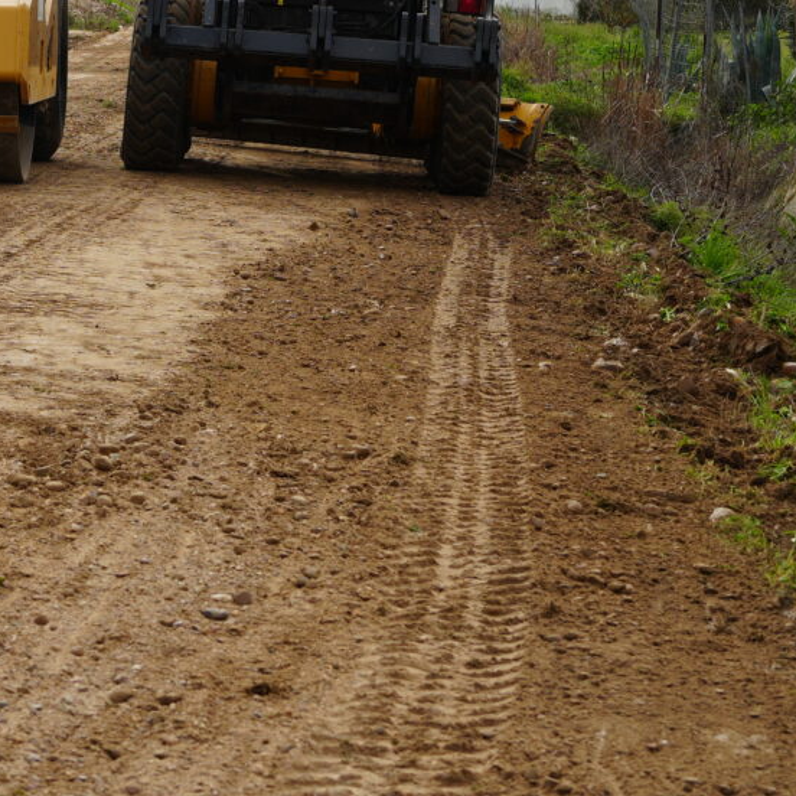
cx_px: 361
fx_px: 3694
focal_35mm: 142
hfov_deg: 12.3
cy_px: -19
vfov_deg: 12.1
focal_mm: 45
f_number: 5
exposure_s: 1/400
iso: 100
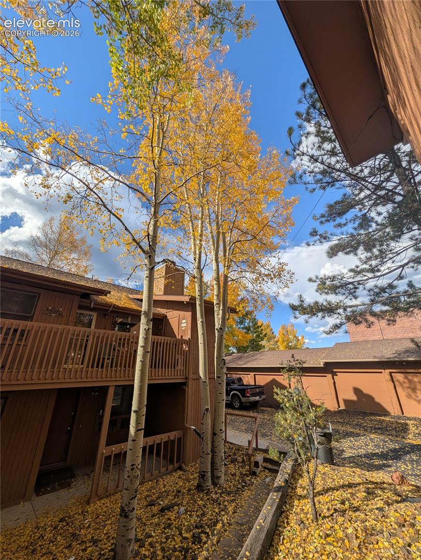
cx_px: 210
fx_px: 194
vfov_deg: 110.5
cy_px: 280
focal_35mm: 12
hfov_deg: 94.6
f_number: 1.7
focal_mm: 2.02
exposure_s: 1/4184
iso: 52
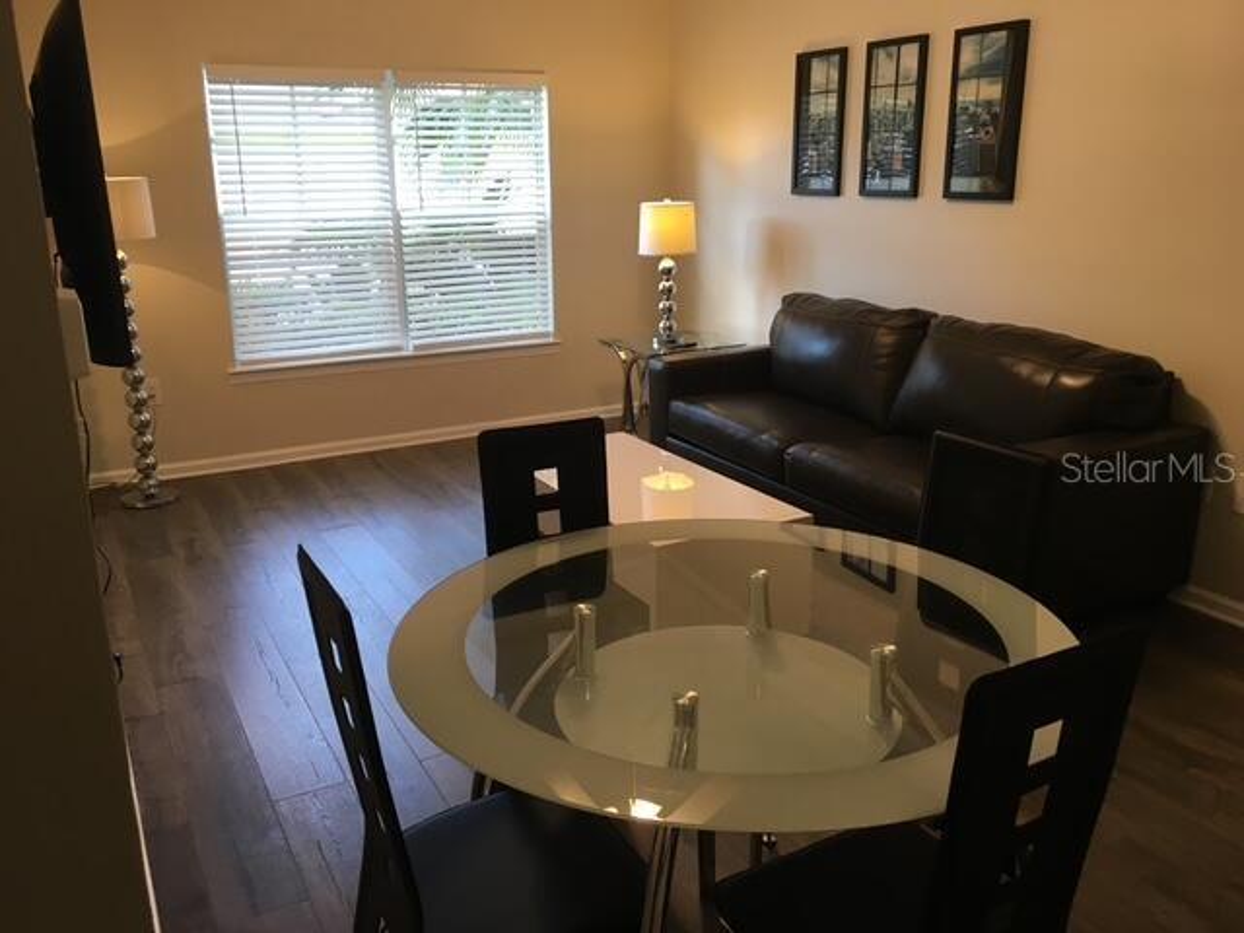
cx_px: 622
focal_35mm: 29
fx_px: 1042
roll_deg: +0.6
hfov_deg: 61.7
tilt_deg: -16.9
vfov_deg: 48.2
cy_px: 466
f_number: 2.2
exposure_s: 1/30
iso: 50
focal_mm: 4.15
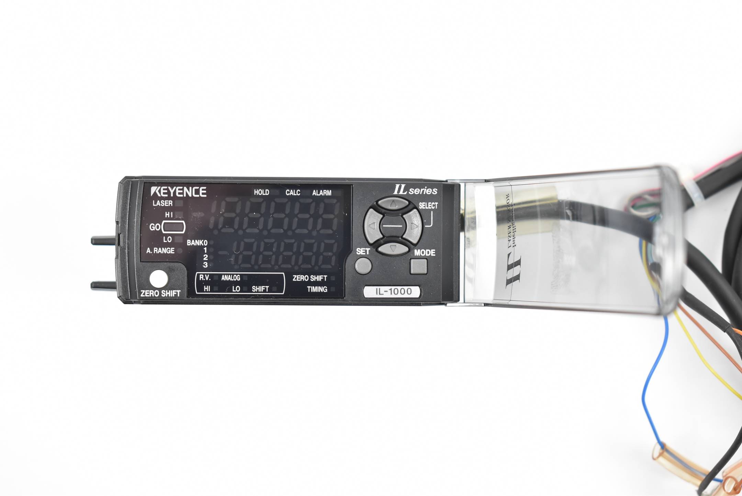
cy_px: 248
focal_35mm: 72
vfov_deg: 19.0
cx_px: 371
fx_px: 1485
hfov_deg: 28.1
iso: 1100
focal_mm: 48
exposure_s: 1/80
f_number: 5.3
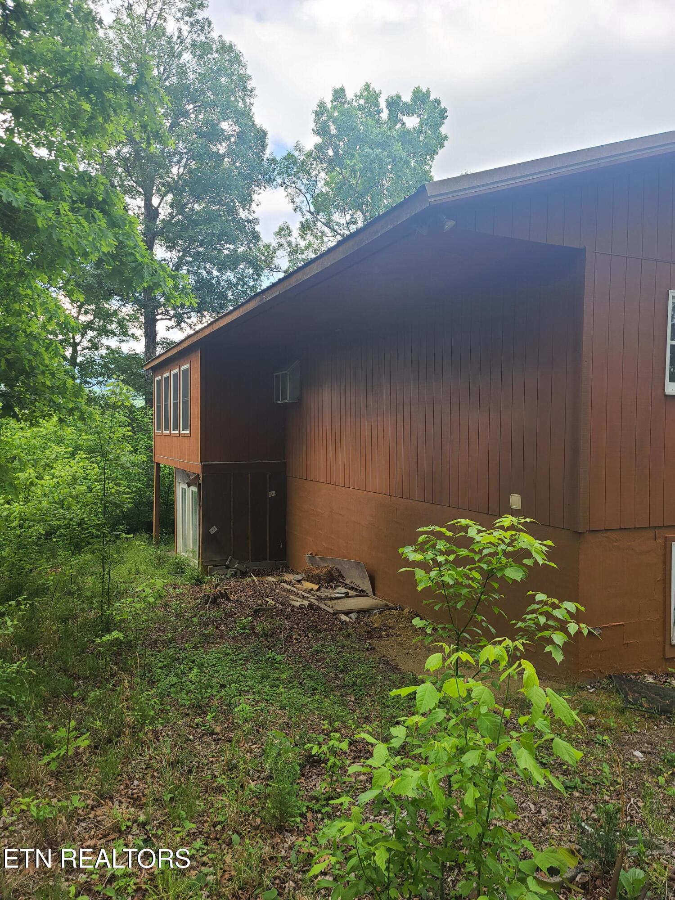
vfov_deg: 69.4
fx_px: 650
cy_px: 450
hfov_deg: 54.9
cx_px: 338
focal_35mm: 25
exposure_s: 1/120
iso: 20
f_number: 1.8
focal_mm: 7
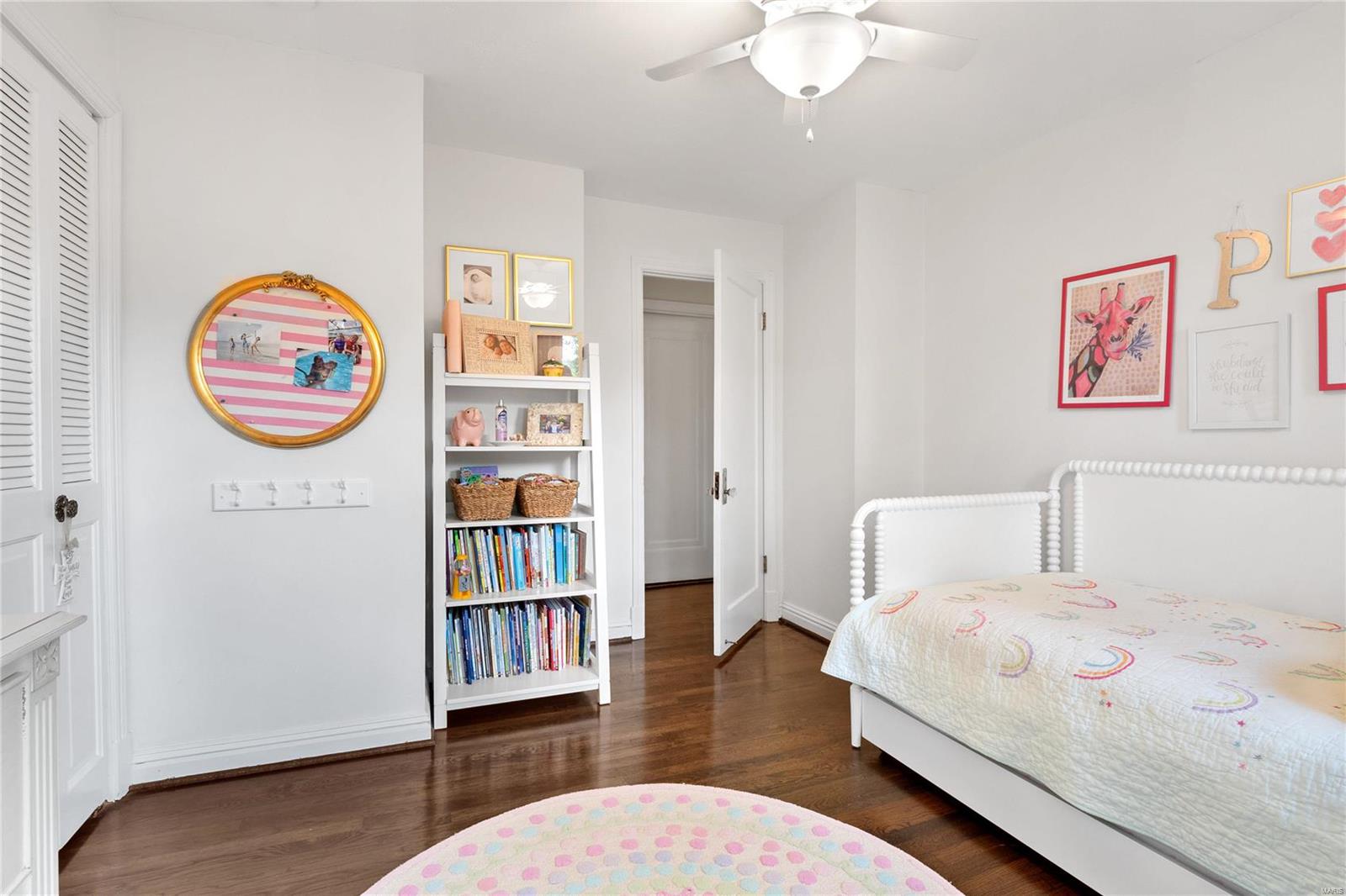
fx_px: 598
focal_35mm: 16
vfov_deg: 73.7
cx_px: 673
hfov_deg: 96.7
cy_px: 448
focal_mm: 8
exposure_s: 1/8
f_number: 6.3
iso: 400
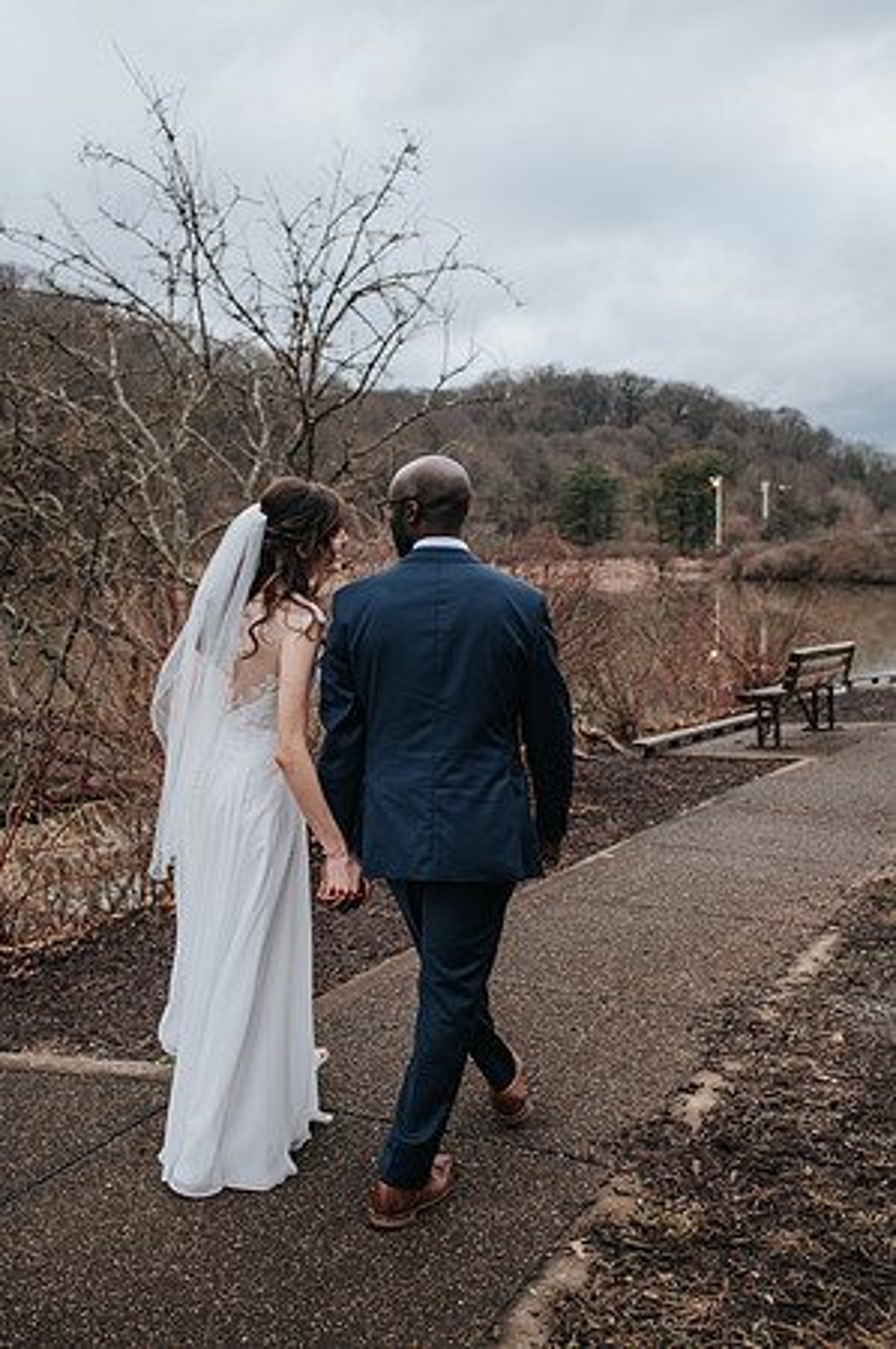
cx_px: 448
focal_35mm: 35
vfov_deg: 54.5
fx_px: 1310
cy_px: 674
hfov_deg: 37.8
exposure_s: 1/200
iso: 125
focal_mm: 35
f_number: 3.2
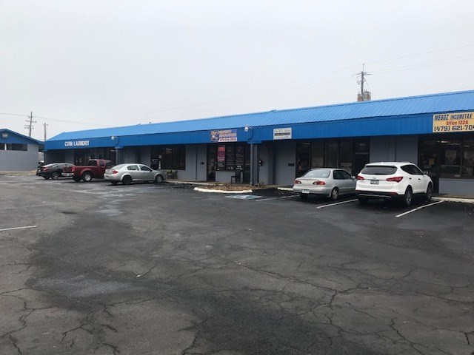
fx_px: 383
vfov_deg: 49.7
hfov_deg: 63.4
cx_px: 237
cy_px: 178
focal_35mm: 28
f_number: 1.8
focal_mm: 3.99
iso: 20
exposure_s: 1/987
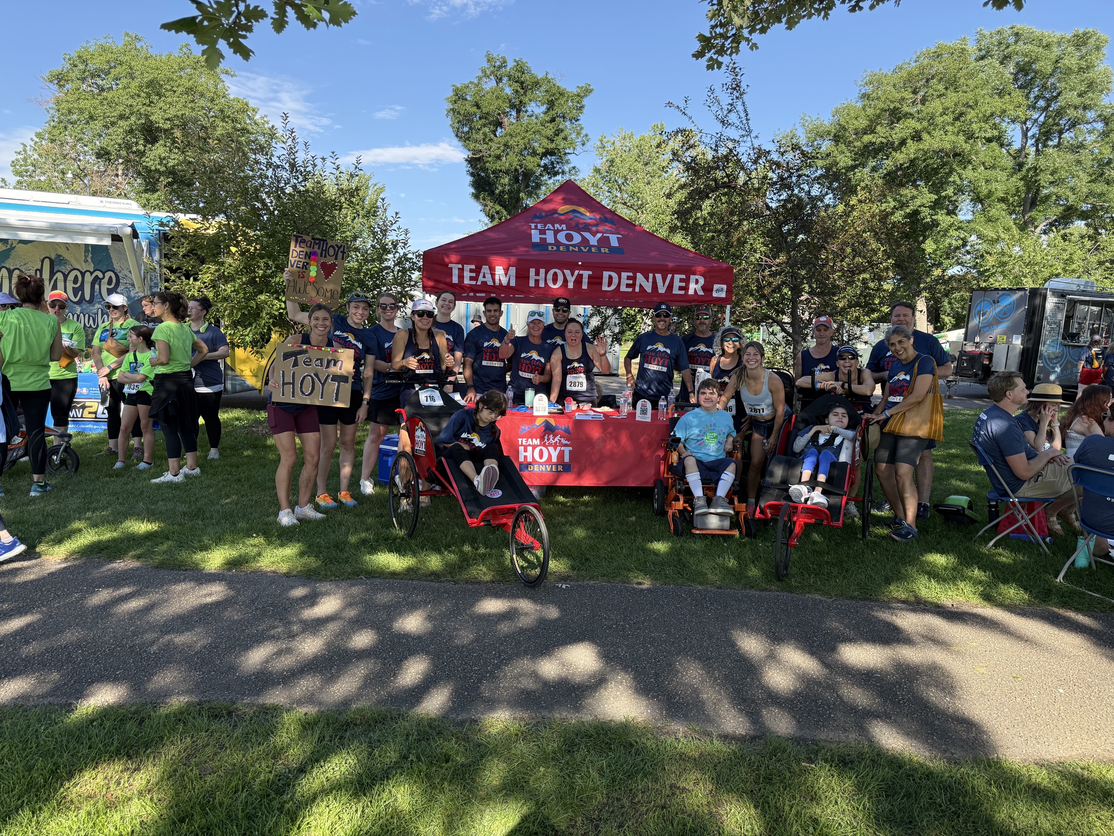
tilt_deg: -6.4
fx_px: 772
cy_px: 418
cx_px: 557
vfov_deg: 56.8
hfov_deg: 71.6
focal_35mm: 24
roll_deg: -1.2
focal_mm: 6.76
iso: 100
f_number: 1.78
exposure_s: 1/1032
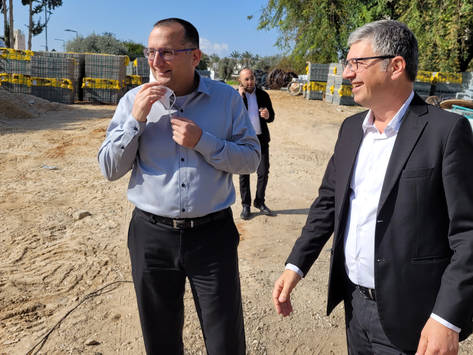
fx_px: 465
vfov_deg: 41.5
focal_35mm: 34
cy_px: 138
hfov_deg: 53.6
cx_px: 281
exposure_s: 1/2790
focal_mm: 5.4
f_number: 1.8
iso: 40
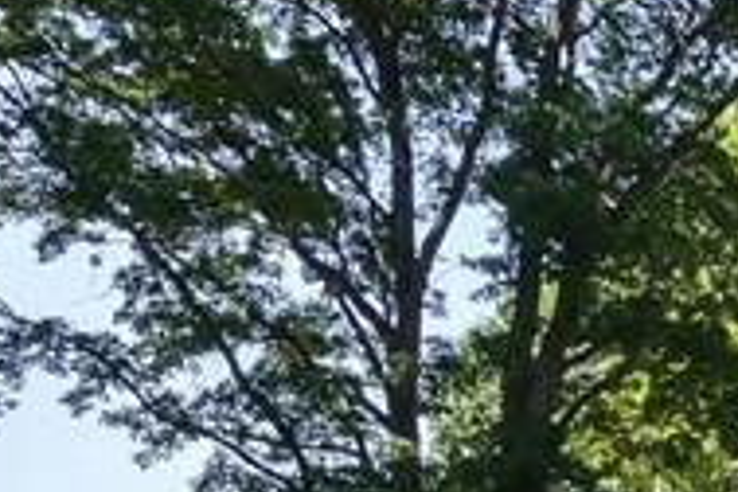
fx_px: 3239
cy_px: 754
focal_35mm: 158
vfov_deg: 8.5
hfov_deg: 10.9
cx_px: 1820
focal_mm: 14
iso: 400
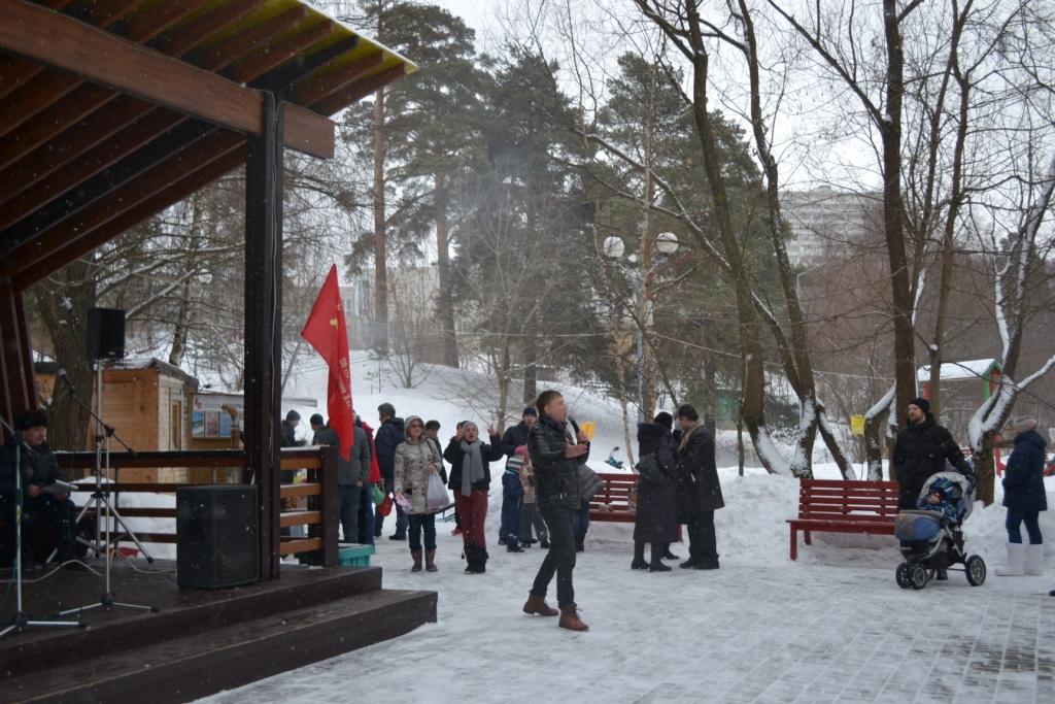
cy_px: 352
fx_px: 1055
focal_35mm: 36
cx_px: 528
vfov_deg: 36.9
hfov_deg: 53.1
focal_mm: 24
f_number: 4
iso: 100
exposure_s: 1/250
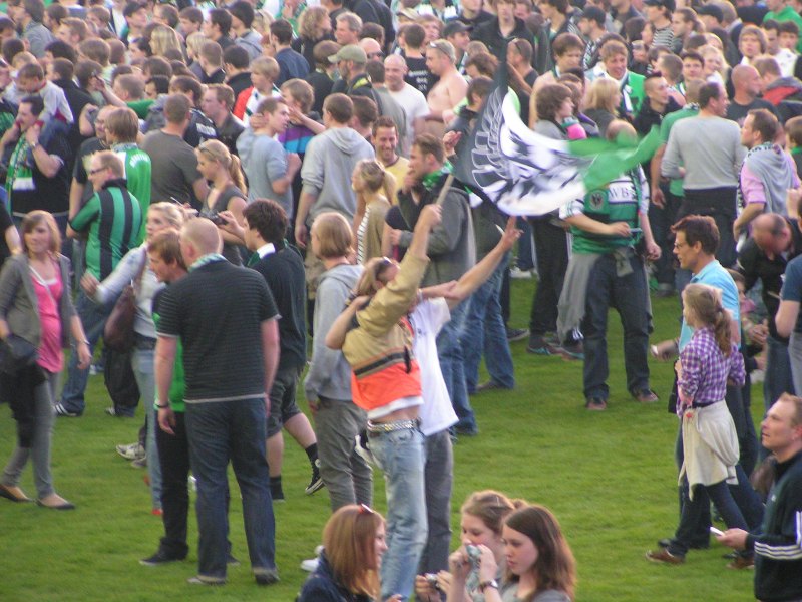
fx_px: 6001
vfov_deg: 5.7
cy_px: 301
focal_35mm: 259
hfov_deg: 7.6
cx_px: 401
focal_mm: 39.6
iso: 200
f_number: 3.5
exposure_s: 1/50
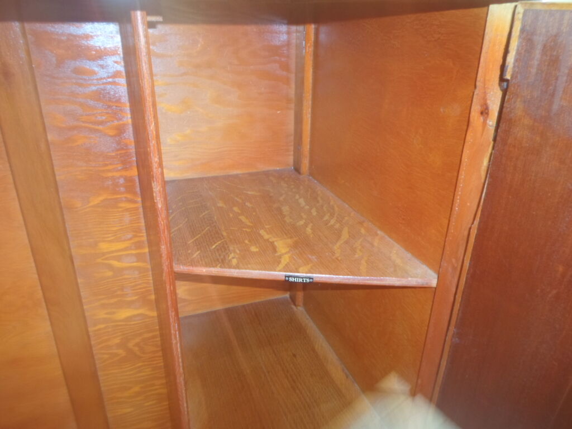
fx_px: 413
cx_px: 286
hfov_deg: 69.4
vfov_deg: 54.9
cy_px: 214
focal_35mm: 25
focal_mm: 4.5
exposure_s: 1
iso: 100
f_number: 2.5
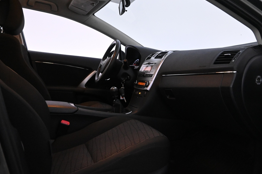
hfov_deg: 63.6
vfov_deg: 44.9
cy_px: 77
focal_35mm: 29
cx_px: 140
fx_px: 211
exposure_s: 1/100
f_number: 4
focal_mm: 16
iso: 5000
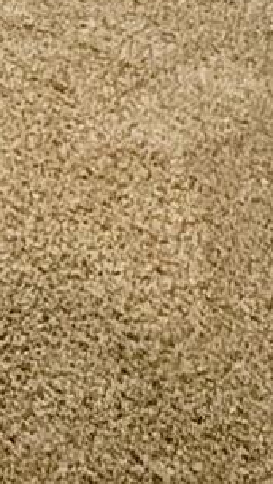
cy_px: -771
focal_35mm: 100
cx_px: -490
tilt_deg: -3.6
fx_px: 1284
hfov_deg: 9.8
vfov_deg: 13.4
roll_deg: -2.6
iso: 500
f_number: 2.2
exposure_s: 1/120
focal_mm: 2.22
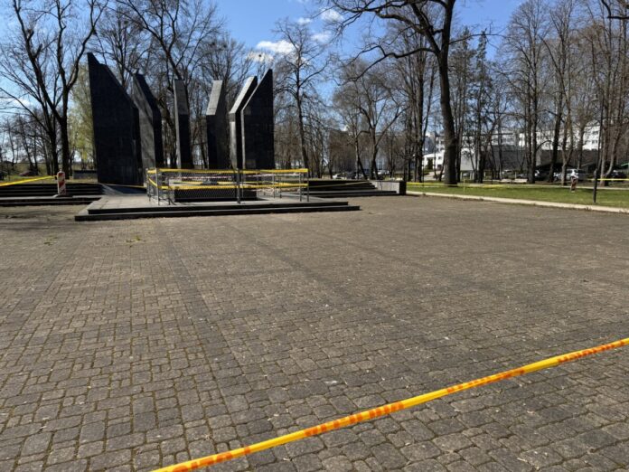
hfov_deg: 71.6
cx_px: 314
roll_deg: +0.5
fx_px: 436
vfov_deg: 56.8
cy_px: 236
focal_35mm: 24
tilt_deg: -8.8
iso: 80
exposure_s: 1/3953
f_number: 1.78
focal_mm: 6.76
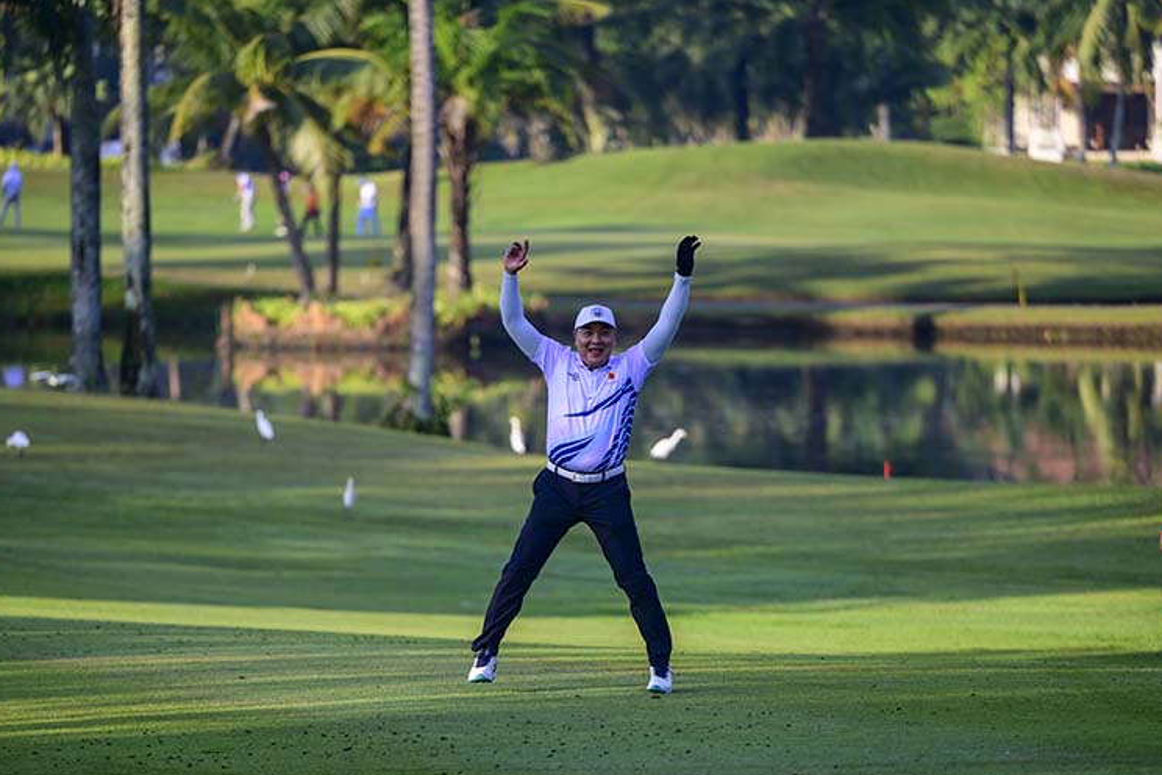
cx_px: 609
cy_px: 472
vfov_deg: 5.3
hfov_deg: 8.0
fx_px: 8327
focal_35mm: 258
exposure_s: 1/3200
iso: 500
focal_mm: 200
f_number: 2.8
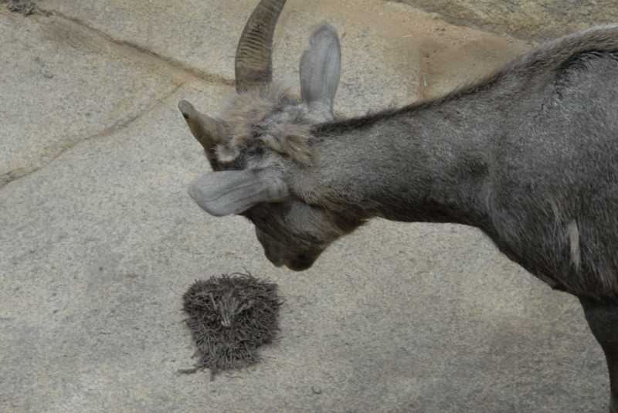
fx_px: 3093
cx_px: 309
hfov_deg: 11.4
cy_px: 206
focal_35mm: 180
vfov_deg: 7.6
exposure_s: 1/125
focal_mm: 120
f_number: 22
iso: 1100
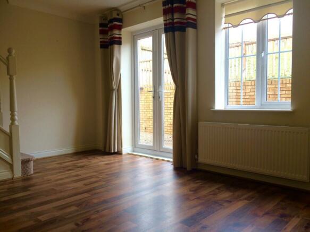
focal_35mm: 29
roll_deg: +1.3
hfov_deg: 61.7
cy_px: 116
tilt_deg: -1.9
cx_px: 155
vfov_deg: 48.2
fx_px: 260
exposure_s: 1/50
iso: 32
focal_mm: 4.15
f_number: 2.2
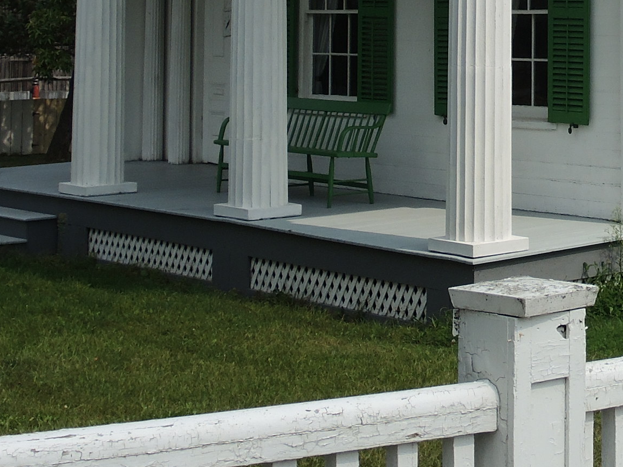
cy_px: -90
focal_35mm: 97
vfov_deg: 14.7
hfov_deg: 19.1
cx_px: 756
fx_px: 1746
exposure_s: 1/1250
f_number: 3.5
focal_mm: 6
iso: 80
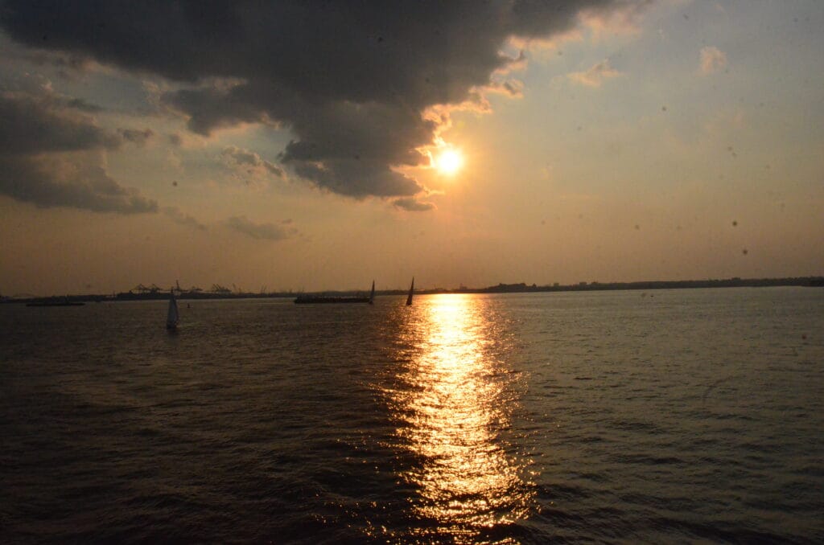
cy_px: 272
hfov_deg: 67.5
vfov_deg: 47.7
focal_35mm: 27
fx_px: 617
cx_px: 412
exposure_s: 1/4000
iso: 3200
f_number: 22
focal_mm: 18
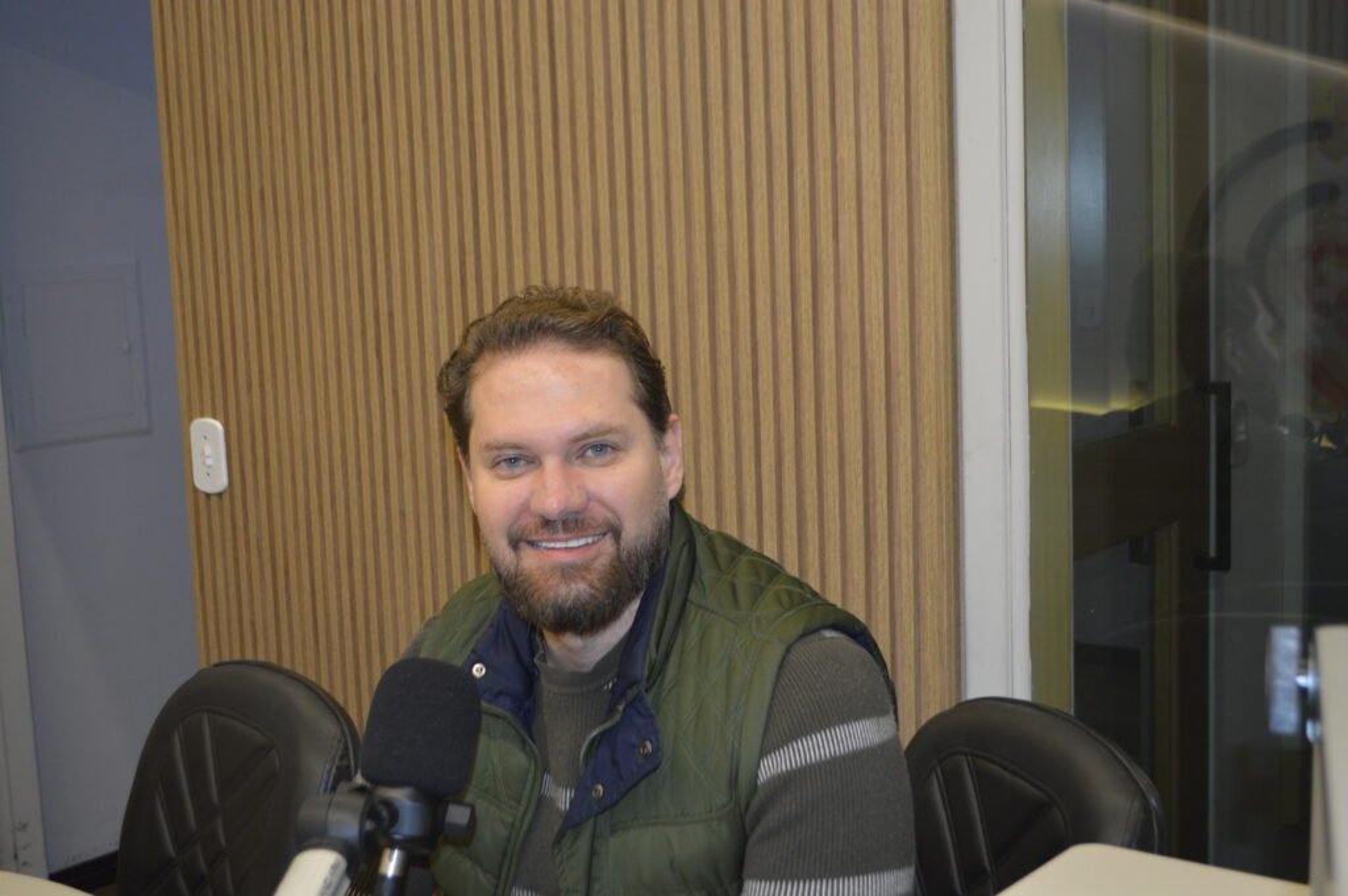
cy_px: 448
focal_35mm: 45
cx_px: 674
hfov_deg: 43.6
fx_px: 1684
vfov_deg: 29.8
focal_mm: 30
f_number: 4.5
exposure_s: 1/60
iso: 720
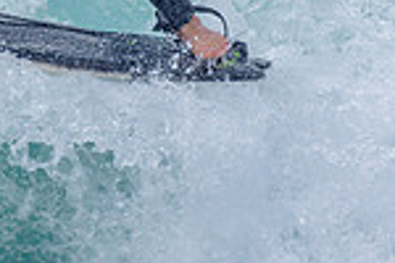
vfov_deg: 0.6
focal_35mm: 2375
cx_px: -38
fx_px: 26057
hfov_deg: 0.9
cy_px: -94
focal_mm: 500
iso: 125
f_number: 5.6
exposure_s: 1/2000
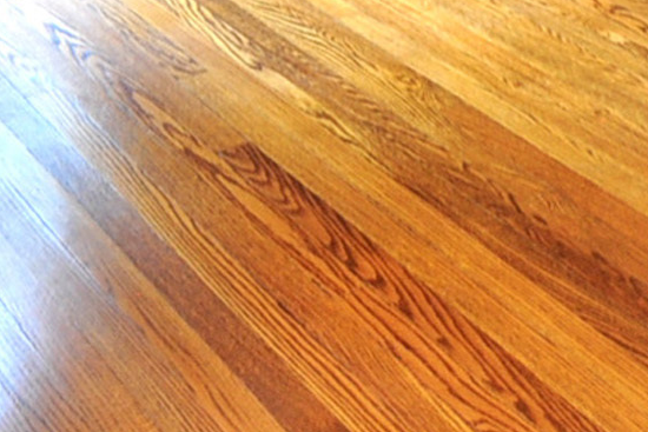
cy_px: -652
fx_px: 1422
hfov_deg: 25.7
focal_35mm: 79
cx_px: 329
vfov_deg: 12.7
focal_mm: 10
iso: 250
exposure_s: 1/15
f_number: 4.5
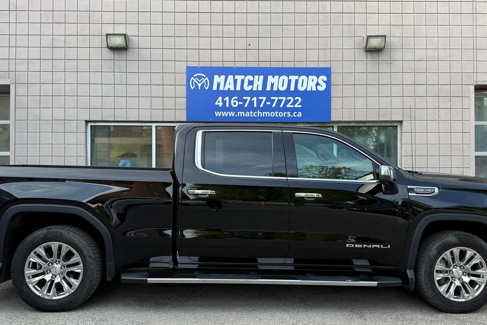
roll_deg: +0.0
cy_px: 168
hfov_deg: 58.7
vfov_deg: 41.1
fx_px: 433
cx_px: 233
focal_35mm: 32
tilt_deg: +1.2
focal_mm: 6.76
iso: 80
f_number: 1.78
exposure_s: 1/476
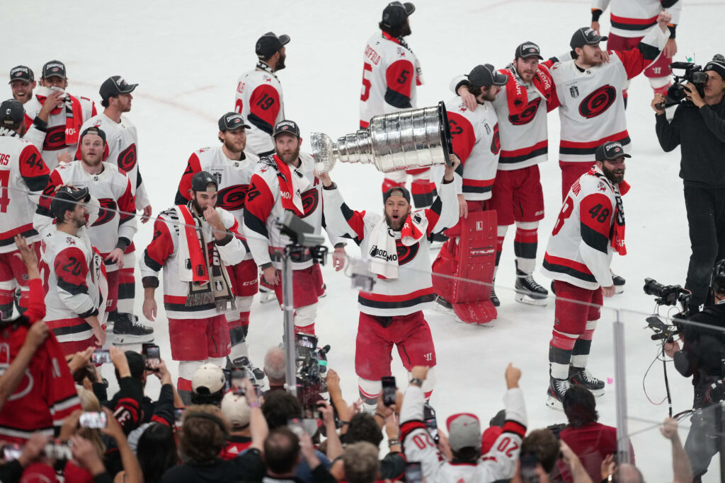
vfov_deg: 4.6
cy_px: 242
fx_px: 6042
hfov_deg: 6.9
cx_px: 362
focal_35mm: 300
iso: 2500
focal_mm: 300
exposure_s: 1/1600
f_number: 2.8
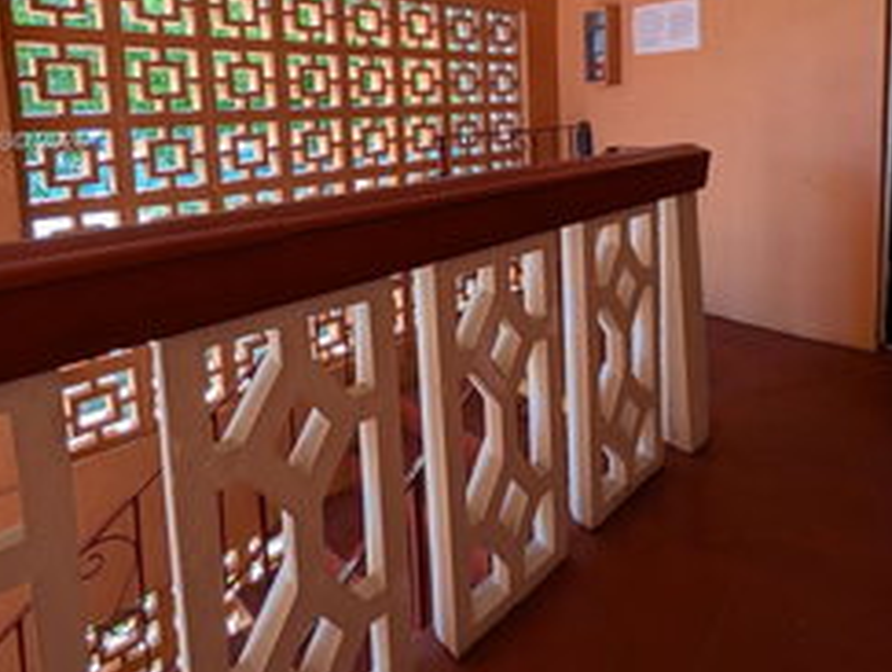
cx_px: 563
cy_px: 143
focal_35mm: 21
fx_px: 542
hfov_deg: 77.3
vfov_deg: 59.1
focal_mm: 2.02
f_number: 1.7
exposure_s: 1/195
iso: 48
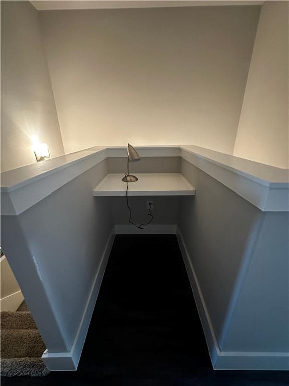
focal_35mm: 14
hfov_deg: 85.7
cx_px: 144
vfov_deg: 102.1
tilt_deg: -21.2
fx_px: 156
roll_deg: +0.2
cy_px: 193
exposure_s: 1/40
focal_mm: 2.22
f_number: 2.2
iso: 800
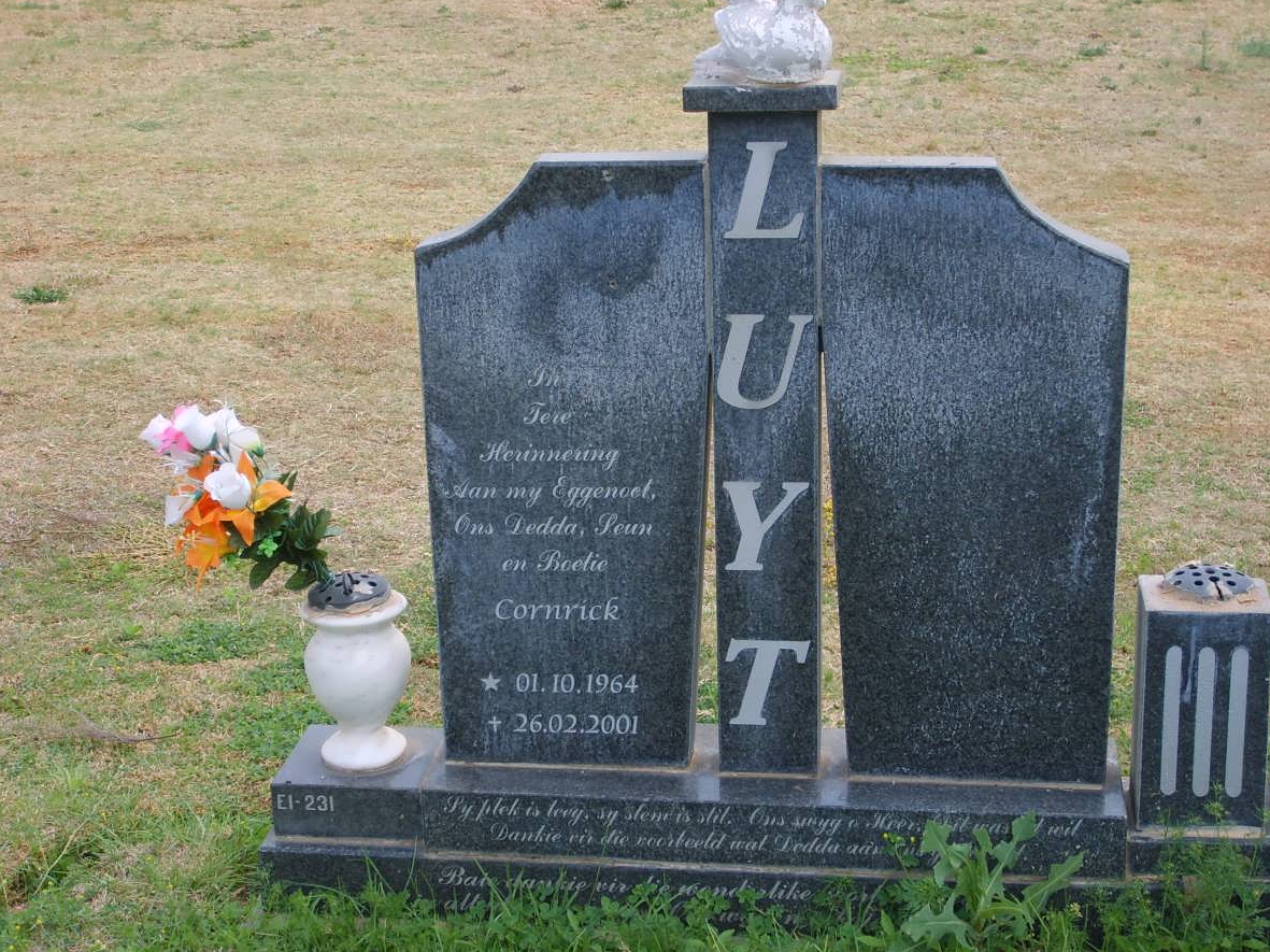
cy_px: 473
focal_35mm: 62
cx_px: 627
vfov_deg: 23.6
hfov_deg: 31.2
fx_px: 2274
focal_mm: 10.3
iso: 50
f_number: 3.6
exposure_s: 1/250
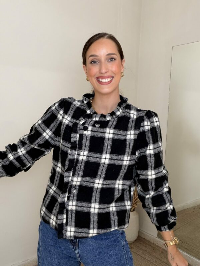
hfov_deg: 46.8
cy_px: 133
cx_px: 100
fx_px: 231
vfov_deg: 60.0
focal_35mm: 30
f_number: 1.9
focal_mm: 2.71
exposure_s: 1/60
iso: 80
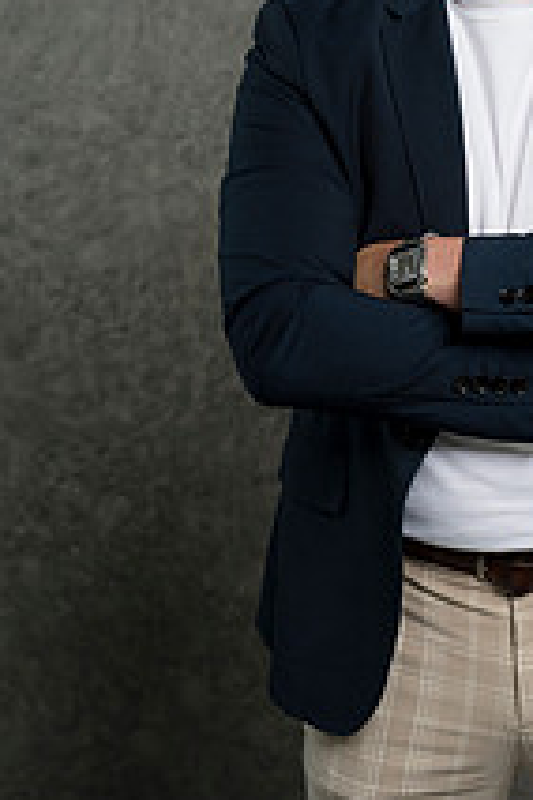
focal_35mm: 116
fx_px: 2576
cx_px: 522
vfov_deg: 17.6
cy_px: 319
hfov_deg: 11.7
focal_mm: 55
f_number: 4
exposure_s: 1/160
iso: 125
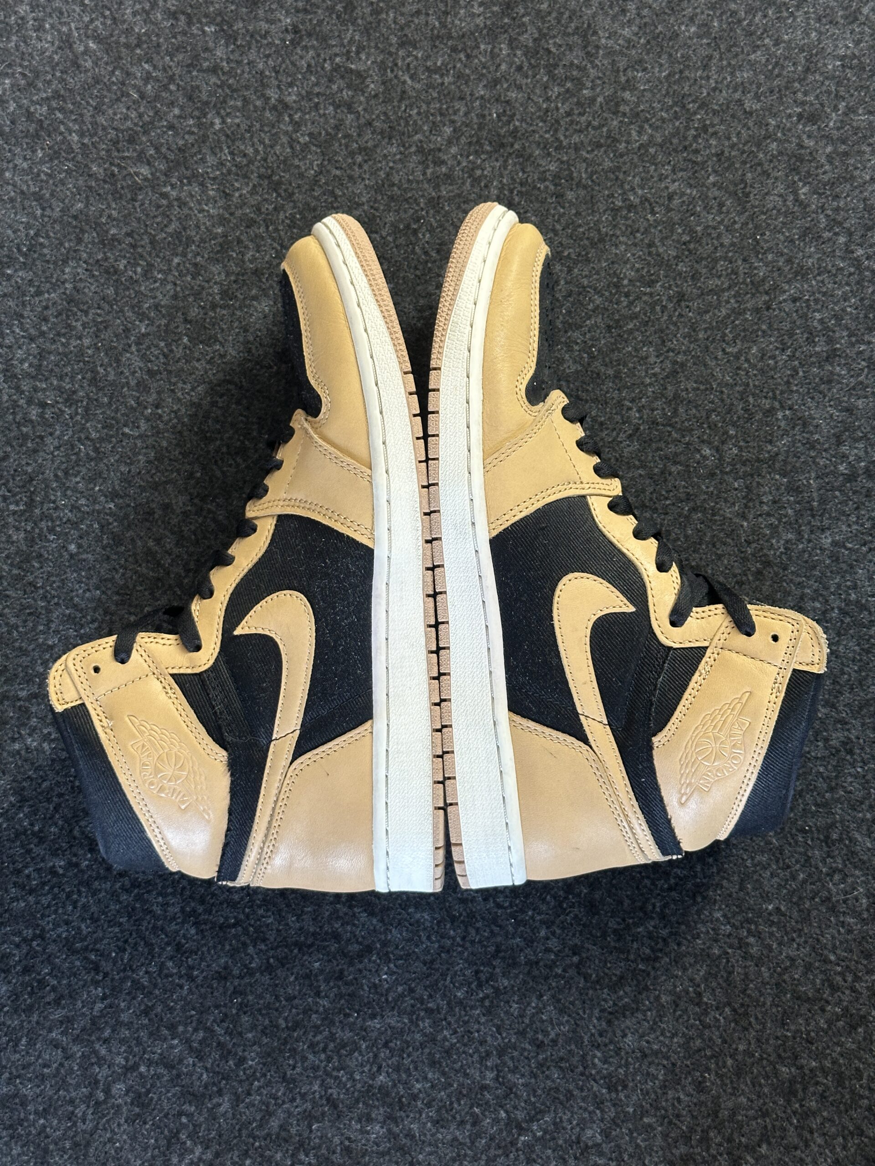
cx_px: 438
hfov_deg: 30.3
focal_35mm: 48
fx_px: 1618
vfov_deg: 39.7
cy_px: 583
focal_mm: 6.86
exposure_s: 1/33
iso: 200
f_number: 1.78
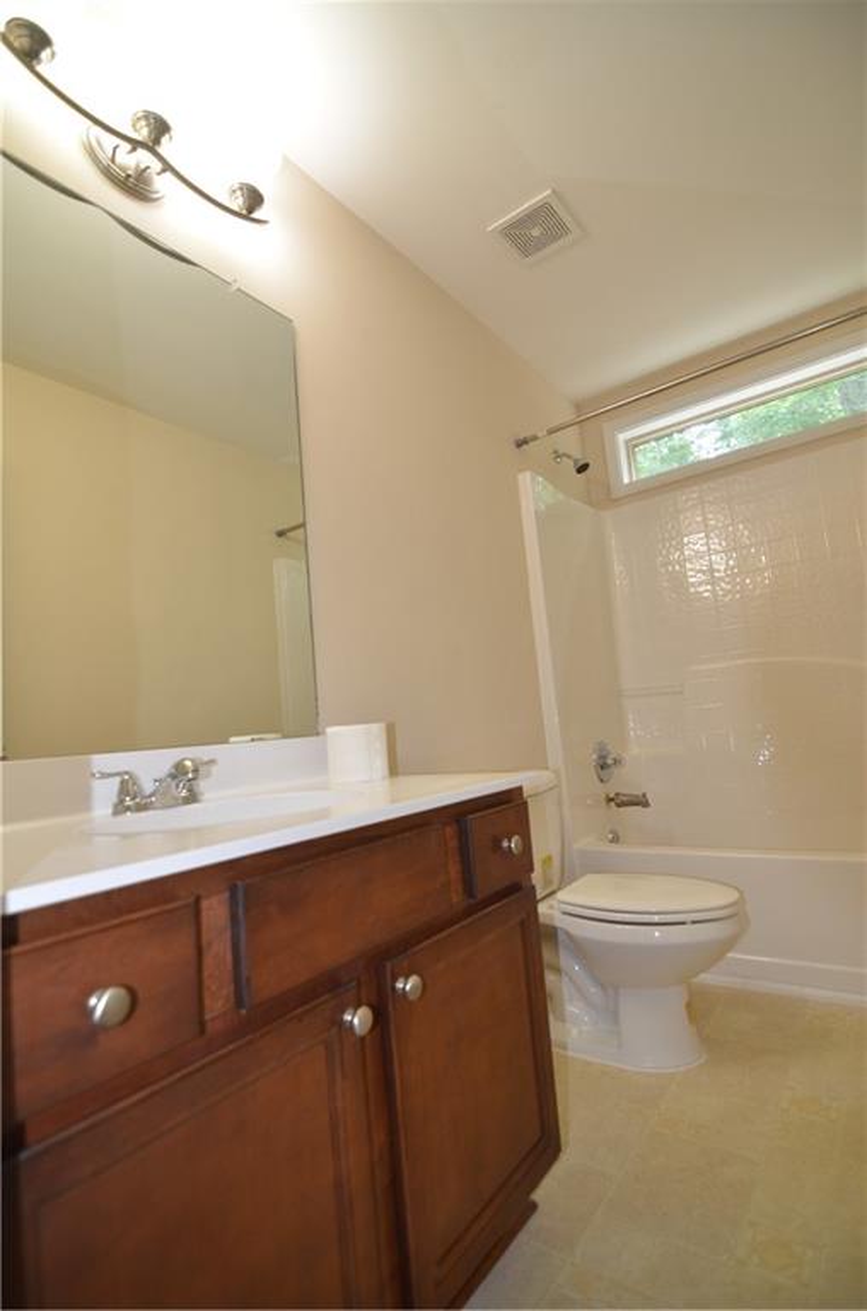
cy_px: 656
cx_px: 434
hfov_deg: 71.8
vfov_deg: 95.1
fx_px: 599
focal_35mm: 16
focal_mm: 11
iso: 400
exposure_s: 1/125
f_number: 2.8
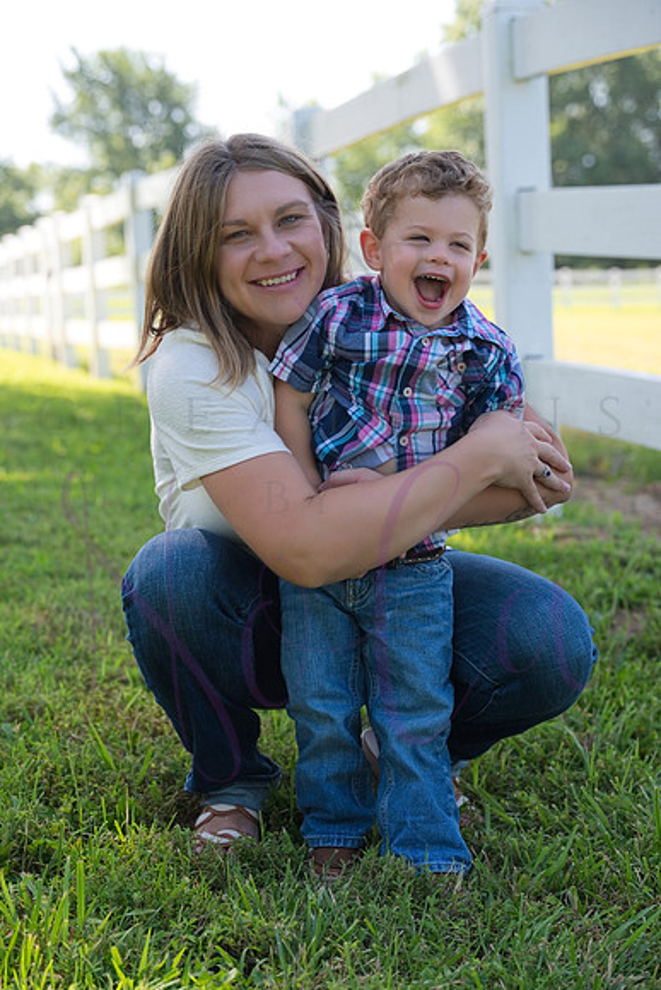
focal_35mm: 61
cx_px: 330
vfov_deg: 32.9
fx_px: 1679
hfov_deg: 22.3
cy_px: 495
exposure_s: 1/640
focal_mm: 61
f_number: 4
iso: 400
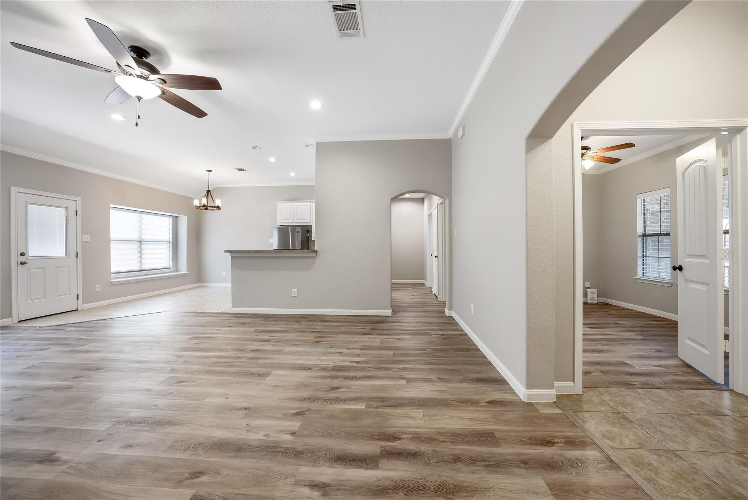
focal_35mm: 12
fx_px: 249
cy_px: 250
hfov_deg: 112.6
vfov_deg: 90.1
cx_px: 374
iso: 100
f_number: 10
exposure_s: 1/2
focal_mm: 12
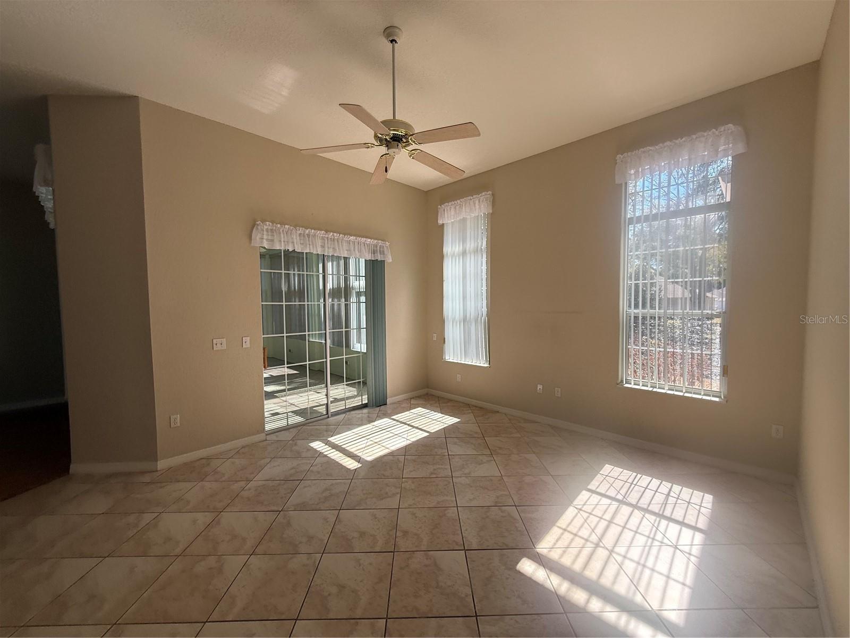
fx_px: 344
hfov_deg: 102.1
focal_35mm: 14
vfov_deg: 85.7
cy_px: 319
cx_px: 425
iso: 64
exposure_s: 1/518
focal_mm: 2.22
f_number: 2.2
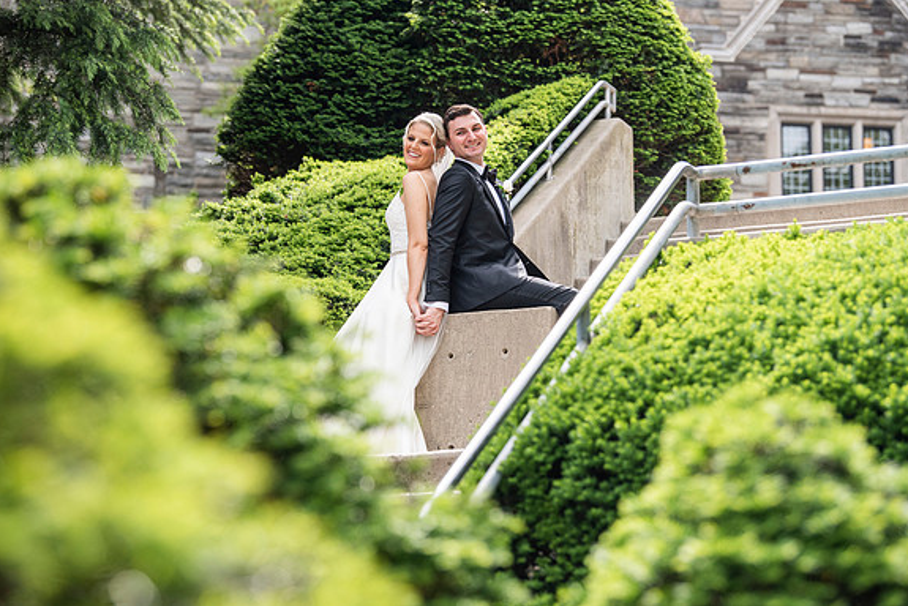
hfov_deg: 16.9
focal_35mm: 121
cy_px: 302
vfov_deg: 11.3
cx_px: 455
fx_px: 3053
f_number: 4
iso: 800
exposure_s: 1/2000
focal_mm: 120
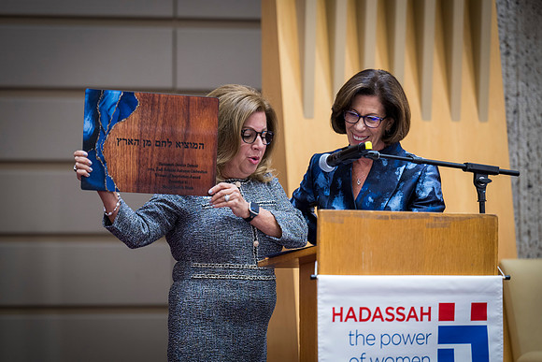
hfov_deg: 17.1
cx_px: 271
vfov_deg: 11.4
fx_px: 1807
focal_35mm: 120
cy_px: 181
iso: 800
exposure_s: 1/60
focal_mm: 120
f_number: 2.8
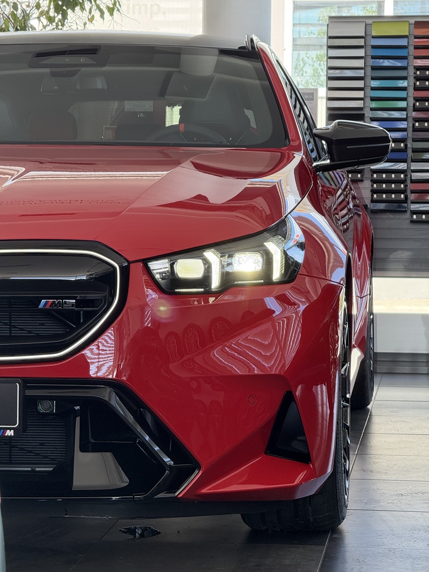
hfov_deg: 12.4
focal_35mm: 120
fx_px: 1982
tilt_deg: -2.7
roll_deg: -1.0
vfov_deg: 16.4
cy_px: 286
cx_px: 214
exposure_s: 1/100
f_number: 2.8
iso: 100
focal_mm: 15.66
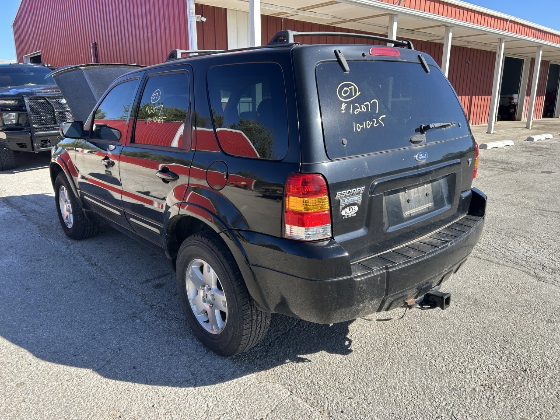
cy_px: 210
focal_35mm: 26
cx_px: 280
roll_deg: -0.6
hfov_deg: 67.3
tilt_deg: -13.2
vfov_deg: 53.1
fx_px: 421
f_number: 1.5
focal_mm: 5.7
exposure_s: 1/1311
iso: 50
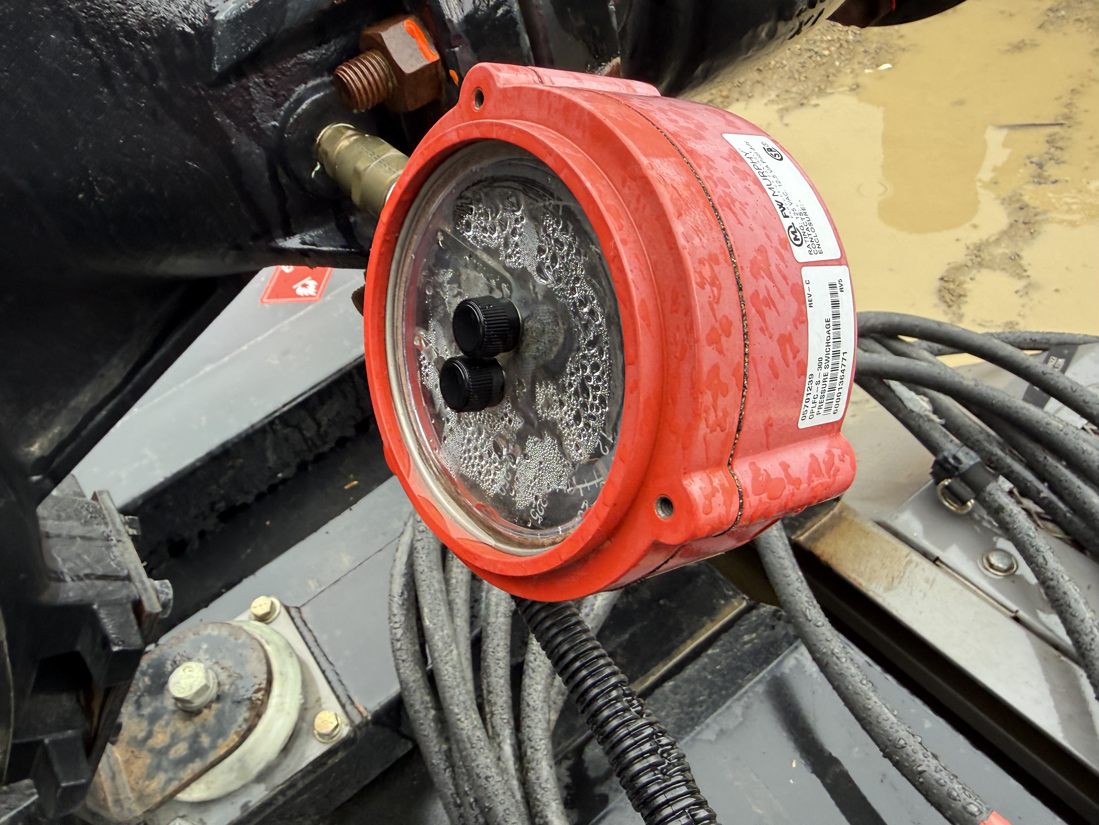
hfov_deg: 71.6
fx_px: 762
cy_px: 412
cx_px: 550
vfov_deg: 56.8
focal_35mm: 24
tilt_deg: -48.6
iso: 50
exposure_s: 1/99
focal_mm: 2.22
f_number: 2.2
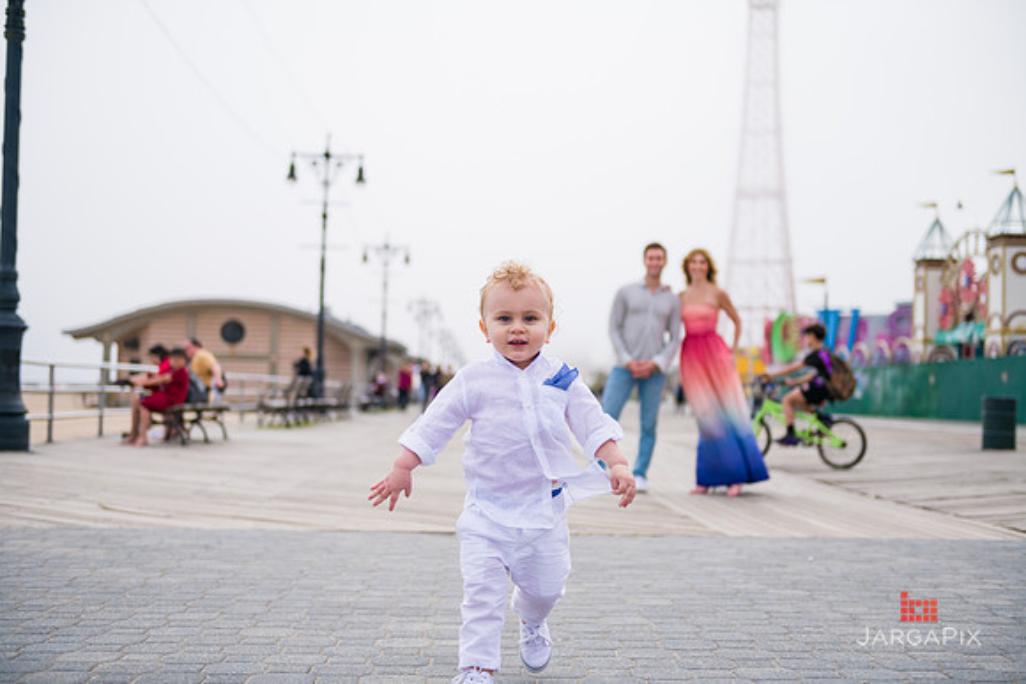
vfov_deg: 28.1
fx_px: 1368
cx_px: 513
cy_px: 342
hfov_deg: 41.1
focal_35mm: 48
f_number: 3.2
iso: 200
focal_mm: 48
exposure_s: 1/4000
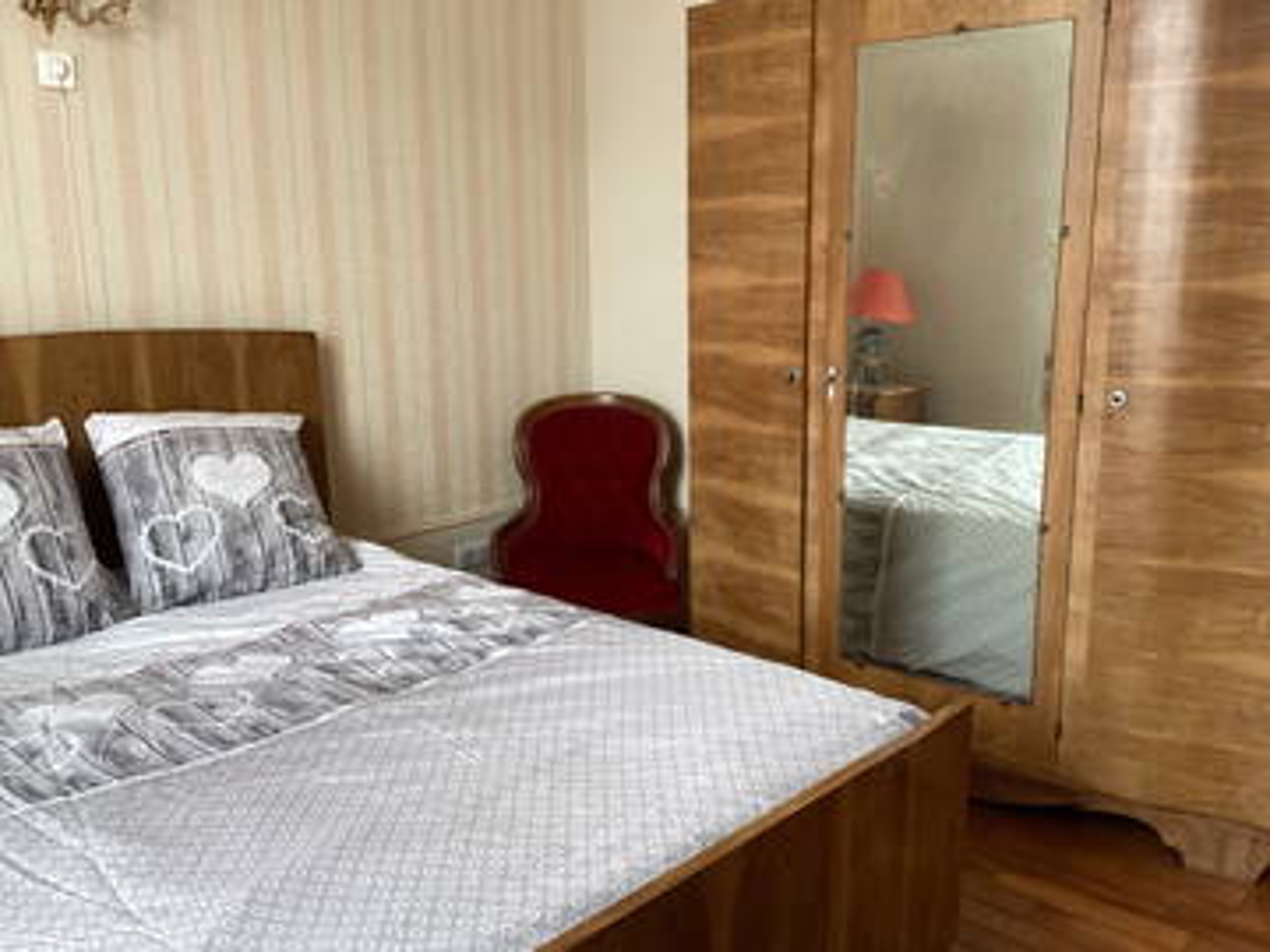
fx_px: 1137
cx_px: 635
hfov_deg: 58.4
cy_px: 476
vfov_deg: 45.4
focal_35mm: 31
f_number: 2.4
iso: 100
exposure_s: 1/60
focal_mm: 3.3
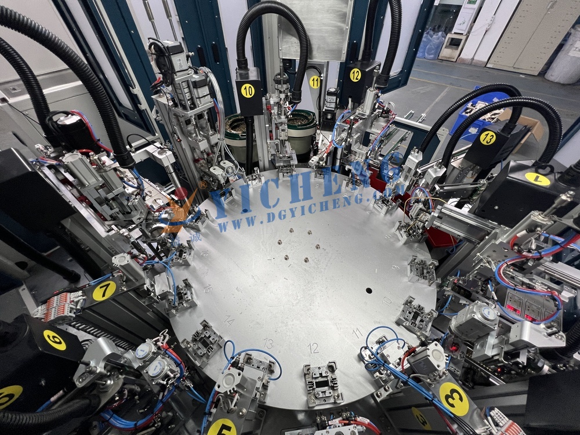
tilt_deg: -49.2
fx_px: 218
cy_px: 218
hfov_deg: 106.2
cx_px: 290
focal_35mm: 13
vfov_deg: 89.9
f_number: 1.8
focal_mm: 1.57
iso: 125
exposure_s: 1/100
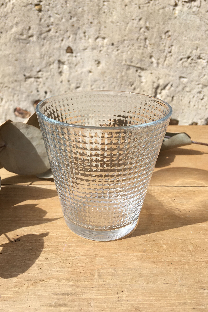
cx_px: 88
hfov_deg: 42.2
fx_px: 269
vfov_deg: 60.3
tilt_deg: -25.1
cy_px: 156
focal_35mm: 31
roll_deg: +0.0
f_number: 2.2
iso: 25
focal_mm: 4.15
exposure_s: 1/1508
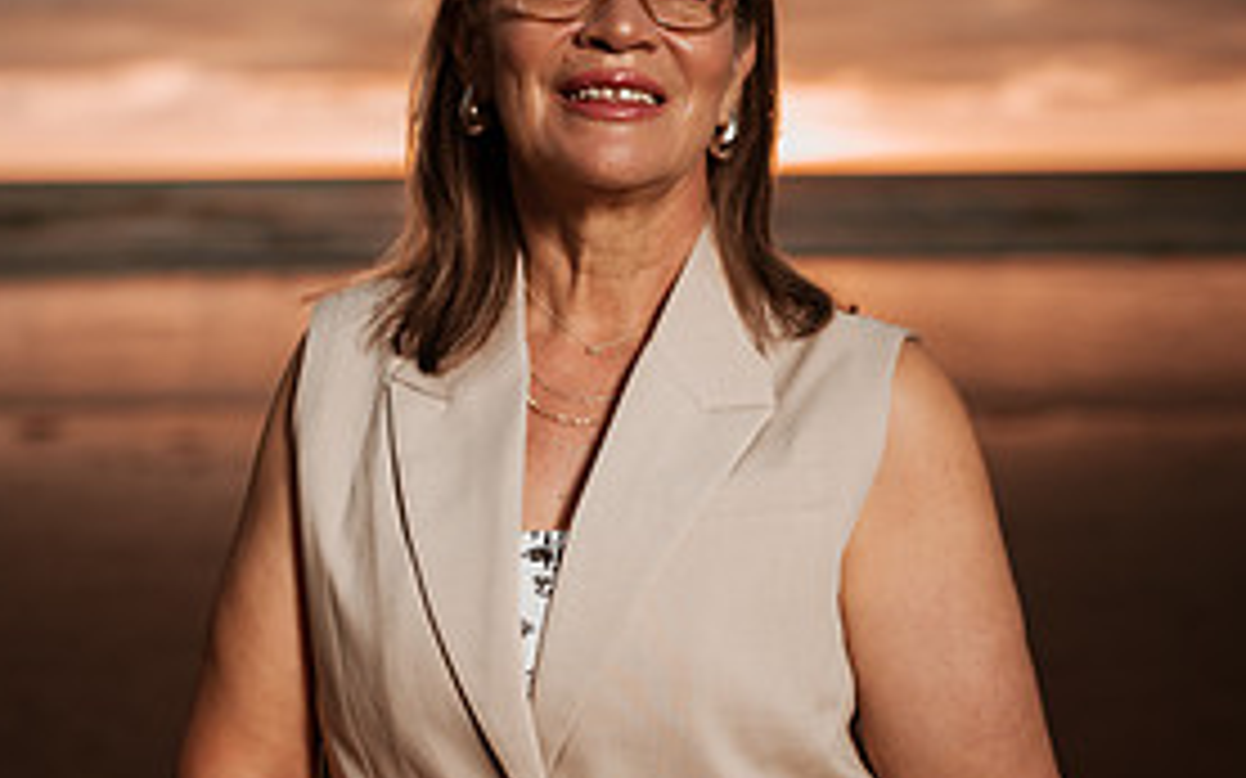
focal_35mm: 58
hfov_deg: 35.1
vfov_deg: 22.3
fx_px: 1969
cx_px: 648
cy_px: 490
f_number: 1.8
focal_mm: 35
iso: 50
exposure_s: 1/4000
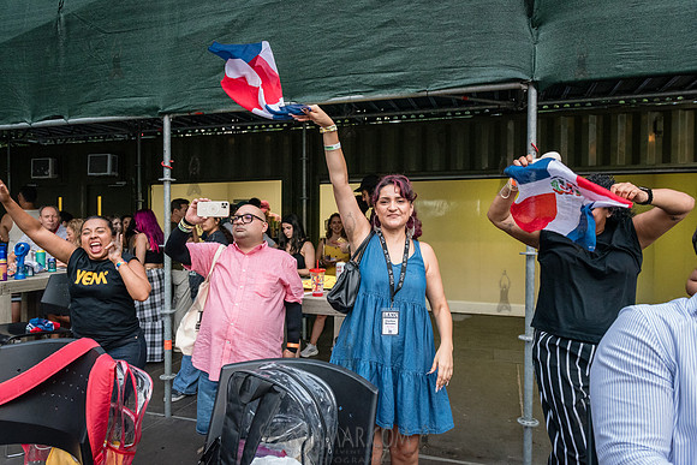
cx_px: 348
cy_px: 232
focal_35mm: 24
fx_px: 472
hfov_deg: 72.9
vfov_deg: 52.4
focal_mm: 24
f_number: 4.5
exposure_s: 1/500
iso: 4000
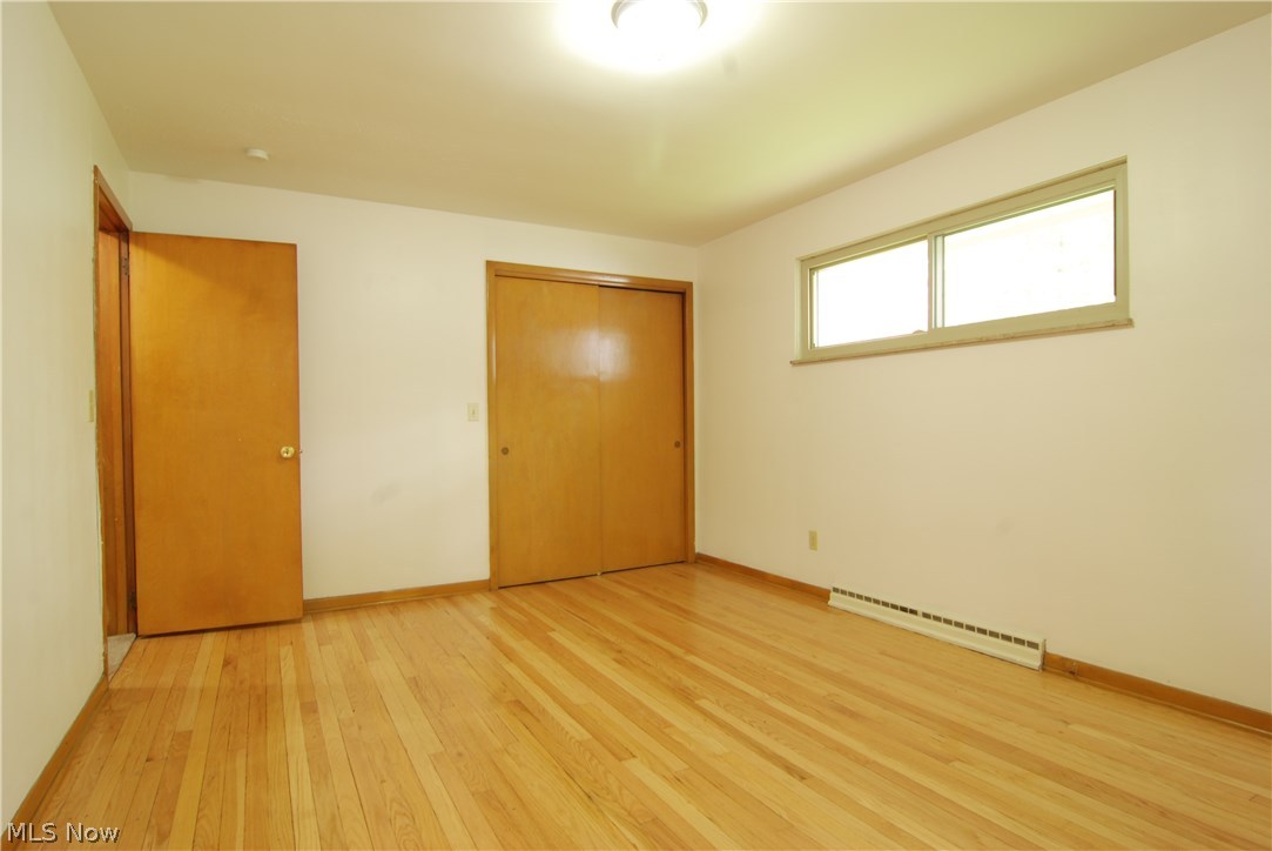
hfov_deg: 90.0
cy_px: 426
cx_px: 636
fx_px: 636
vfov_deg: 67.5
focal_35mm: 18
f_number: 9
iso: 200
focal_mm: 12
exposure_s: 1.6
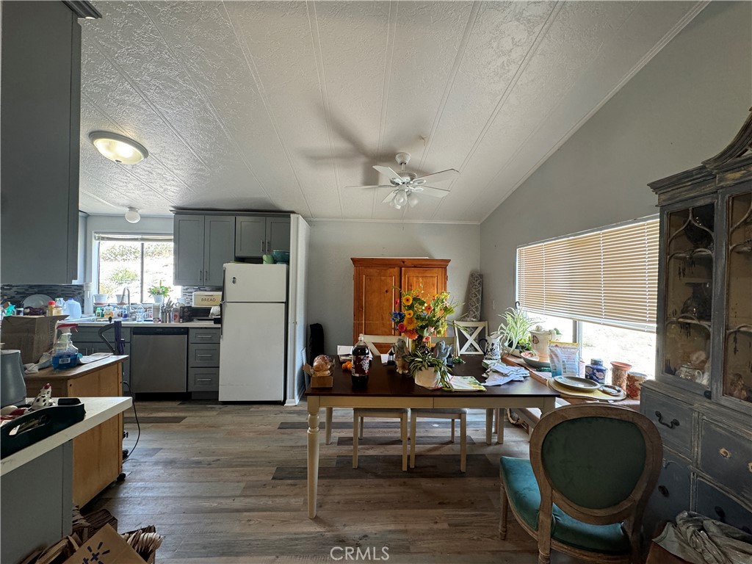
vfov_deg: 85.7
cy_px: 282
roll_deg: -0.7
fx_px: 304
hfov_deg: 102.1
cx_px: 376
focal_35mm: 14
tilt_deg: -0.5
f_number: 2.2
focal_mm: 2.22
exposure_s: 1/120
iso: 250
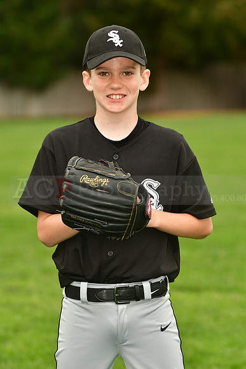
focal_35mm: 225
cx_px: 123
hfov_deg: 6.1
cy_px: 184
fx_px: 2305
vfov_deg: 9.1
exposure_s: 1/1000
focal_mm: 150
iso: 320
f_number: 4
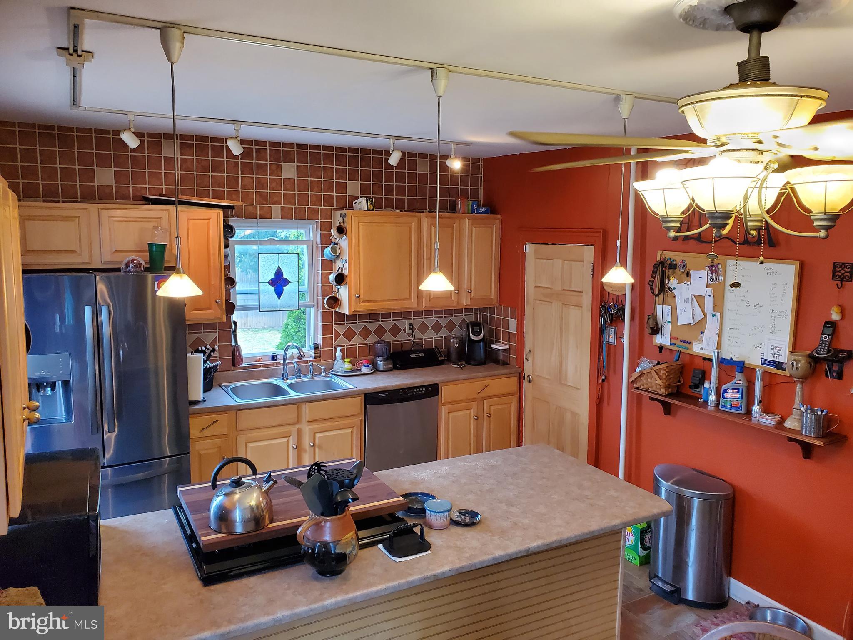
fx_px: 641
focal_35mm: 26
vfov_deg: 53.1
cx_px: 426
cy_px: 320
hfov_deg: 67.3
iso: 320
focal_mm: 4.3
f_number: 2.4
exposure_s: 1/120
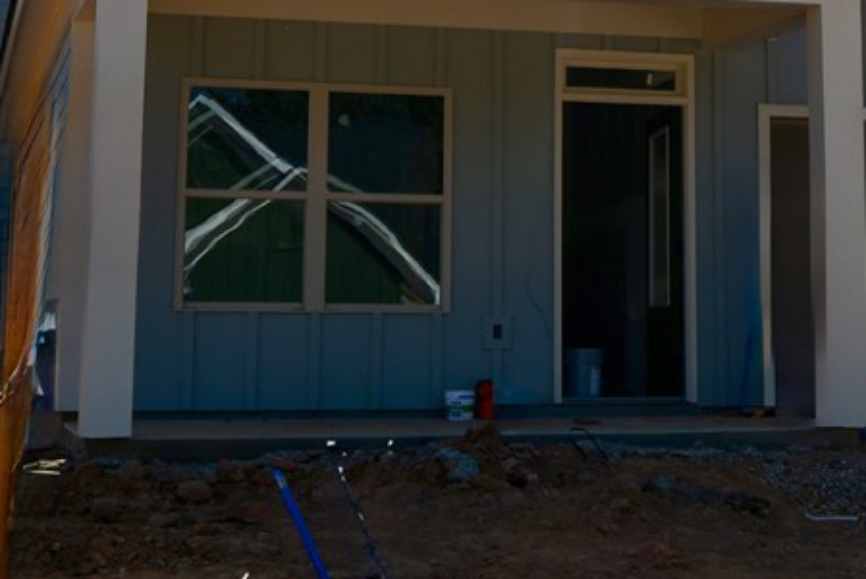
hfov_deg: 23.0
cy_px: -46
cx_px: 694
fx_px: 2094
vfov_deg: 15.3
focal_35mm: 87
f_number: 9
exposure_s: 1/250
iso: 100
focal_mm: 24
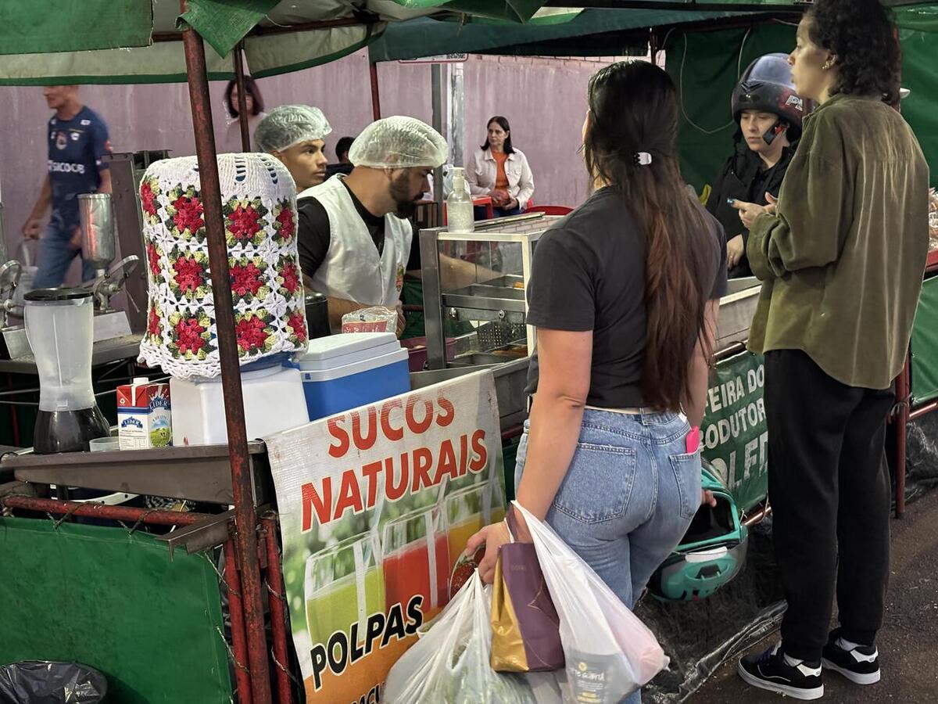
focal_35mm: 52
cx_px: 469
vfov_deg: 28.0
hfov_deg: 36.8
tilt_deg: -10.3
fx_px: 1409
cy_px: 352
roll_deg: -0.2
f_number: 1.6
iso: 320
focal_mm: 5.96
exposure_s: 1/30
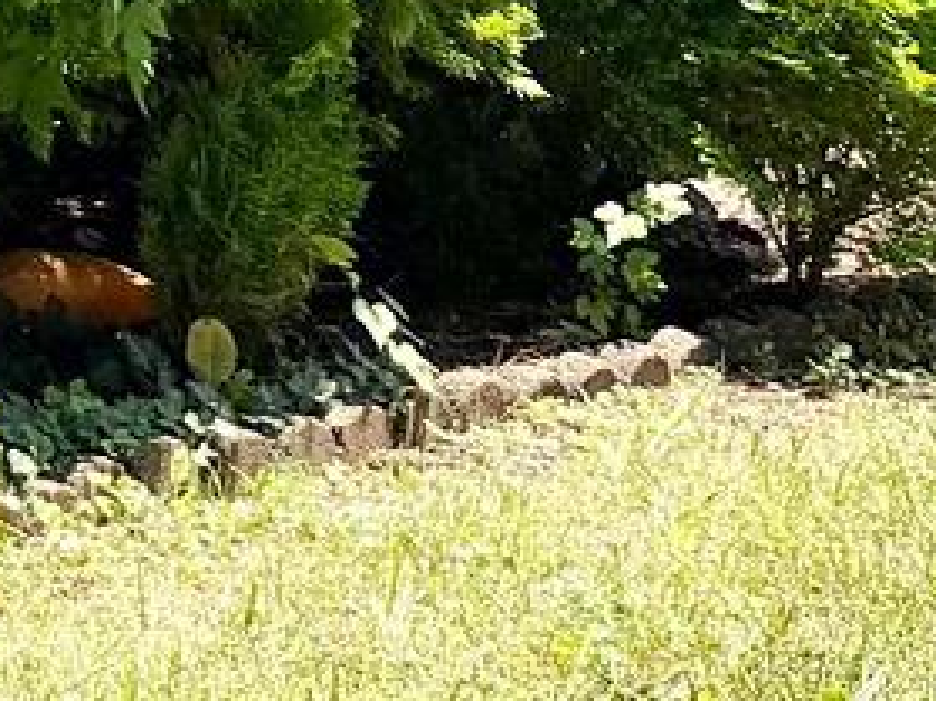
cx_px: -1174
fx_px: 4757
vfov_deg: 7.6
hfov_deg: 10.1
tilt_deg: +2.7
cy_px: -1228
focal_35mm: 176
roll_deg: +0.1
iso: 100
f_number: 1.78
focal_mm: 6.76
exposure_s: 1/2299
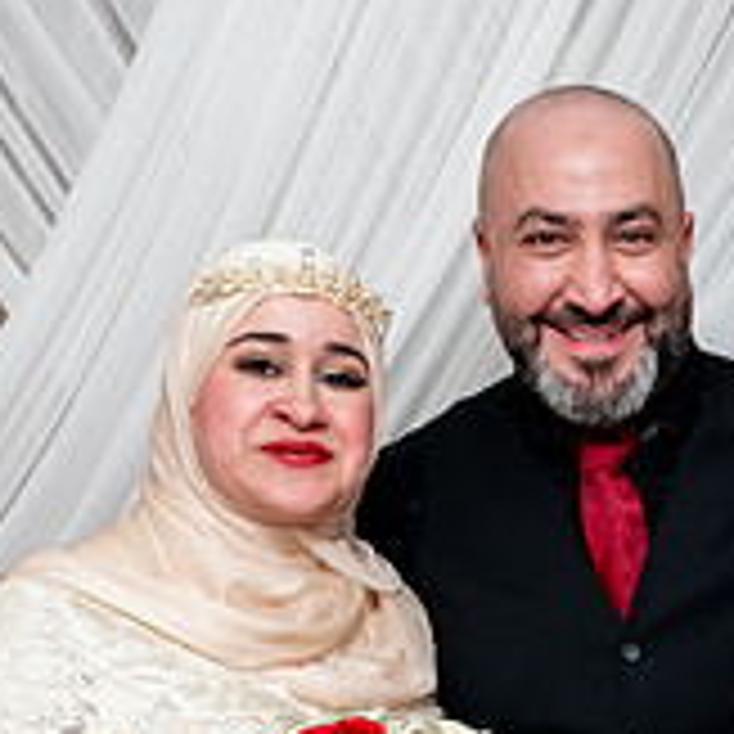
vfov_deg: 18.0
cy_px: 759
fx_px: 2255
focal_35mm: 94
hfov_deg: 17.9
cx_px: 775
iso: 1600
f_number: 2.8
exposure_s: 1/160
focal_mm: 31
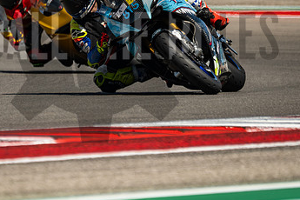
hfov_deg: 2.0
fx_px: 8416
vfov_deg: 1.4
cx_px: 95
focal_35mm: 1010
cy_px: 37
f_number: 5.6
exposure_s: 1/1600
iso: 500
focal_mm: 400
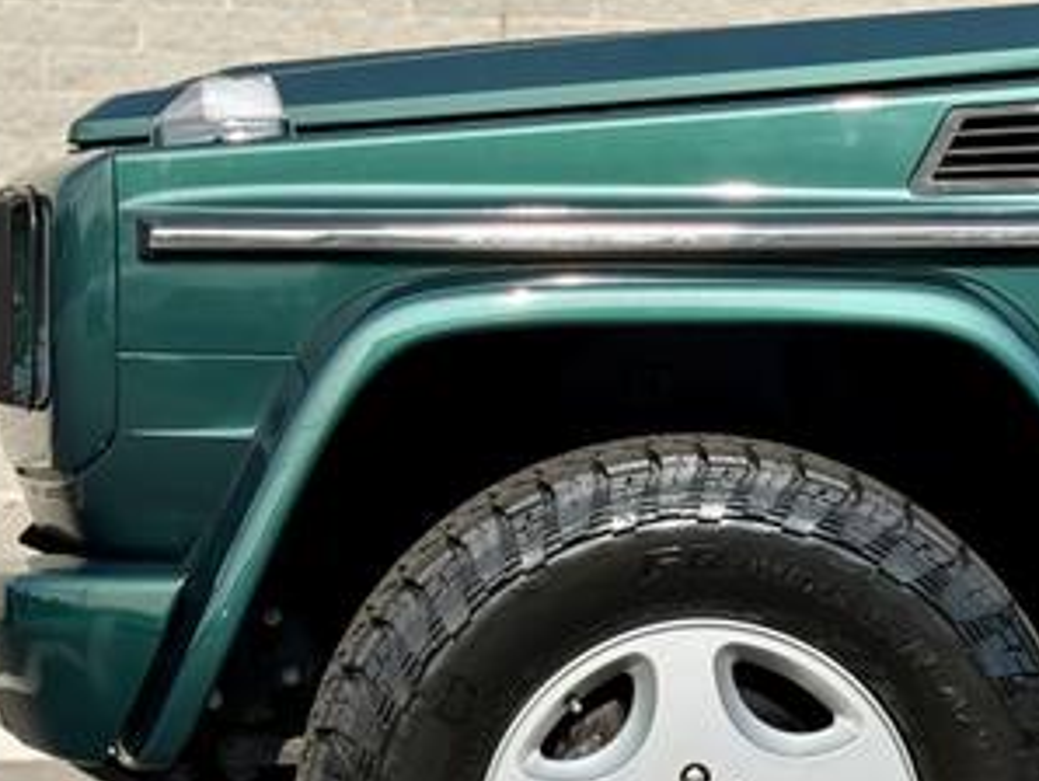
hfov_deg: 19.0
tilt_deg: -3.5
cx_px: 729
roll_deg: -1.3
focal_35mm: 103
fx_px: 3094
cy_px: 621
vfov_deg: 14.3
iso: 100
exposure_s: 1/3891
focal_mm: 6.76
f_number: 1.78
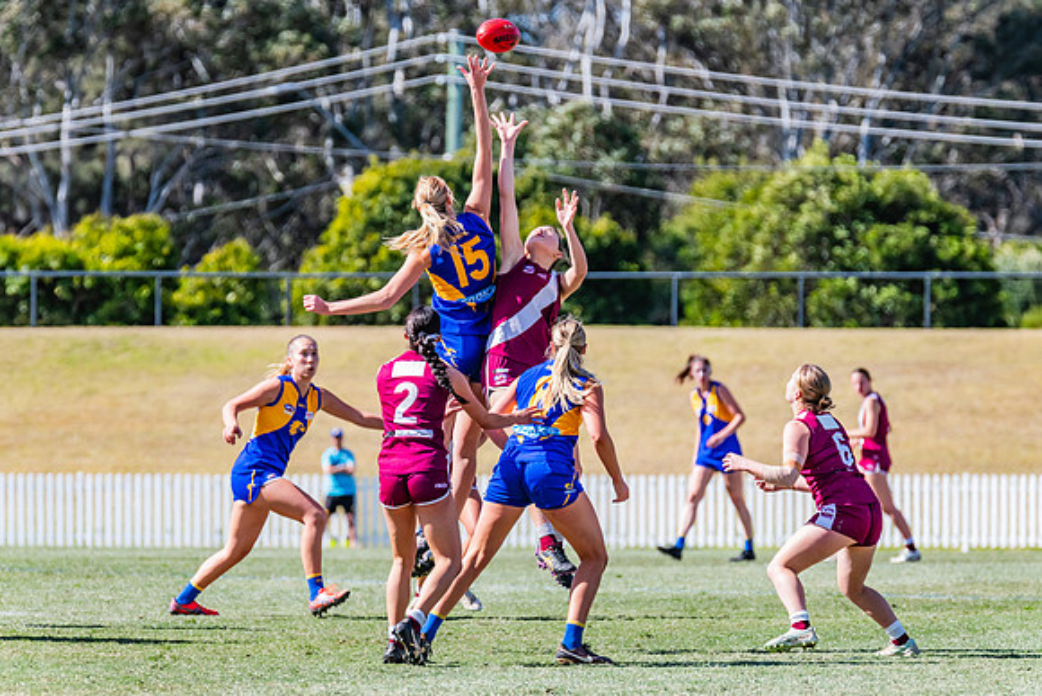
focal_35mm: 374
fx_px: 10825
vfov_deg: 3.7
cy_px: 355
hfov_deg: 5.5
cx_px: 534
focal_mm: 360
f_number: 8
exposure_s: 1/1600
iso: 800
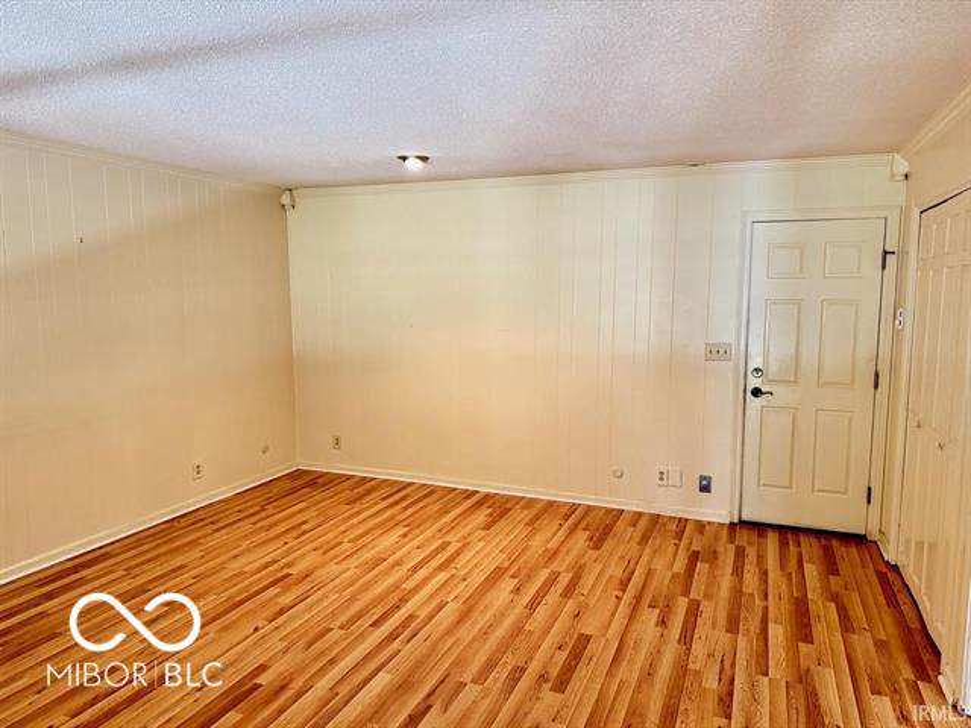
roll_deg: -0.1
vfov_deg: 56.8
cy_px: 364
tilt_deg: -6.5
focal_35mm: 24
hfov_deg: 71.6
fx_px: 673
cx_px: 486
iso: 500
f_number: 1.78
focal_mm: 6.76
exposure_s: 1/60
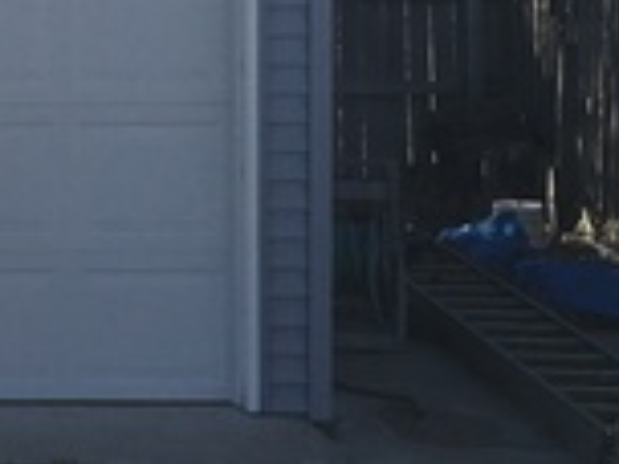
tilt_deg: -3.5
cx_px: -143
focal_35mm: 122
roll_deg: -0.3
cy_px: 49
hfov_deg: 15.5
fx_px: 2182
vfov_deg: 12.1
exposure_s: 1/1637
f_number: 2.2
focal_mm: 4.15
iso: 25
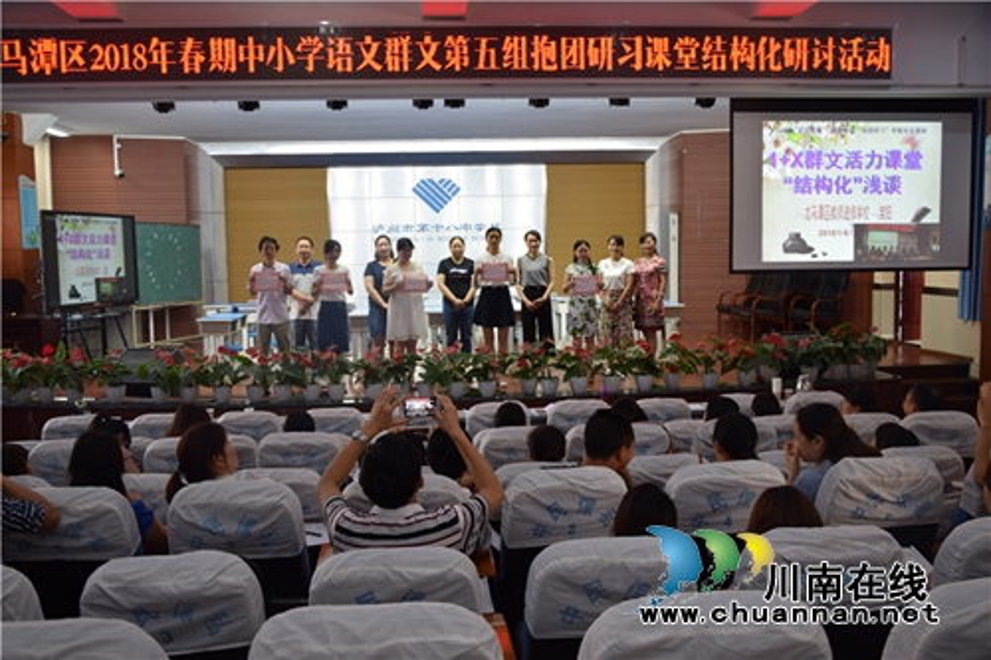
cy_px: 330
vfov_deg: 39.9
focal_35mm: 33
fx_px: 908
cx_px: 496
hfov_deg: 57.2
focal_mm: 22
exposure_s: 1/13
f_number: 3.8
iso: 100
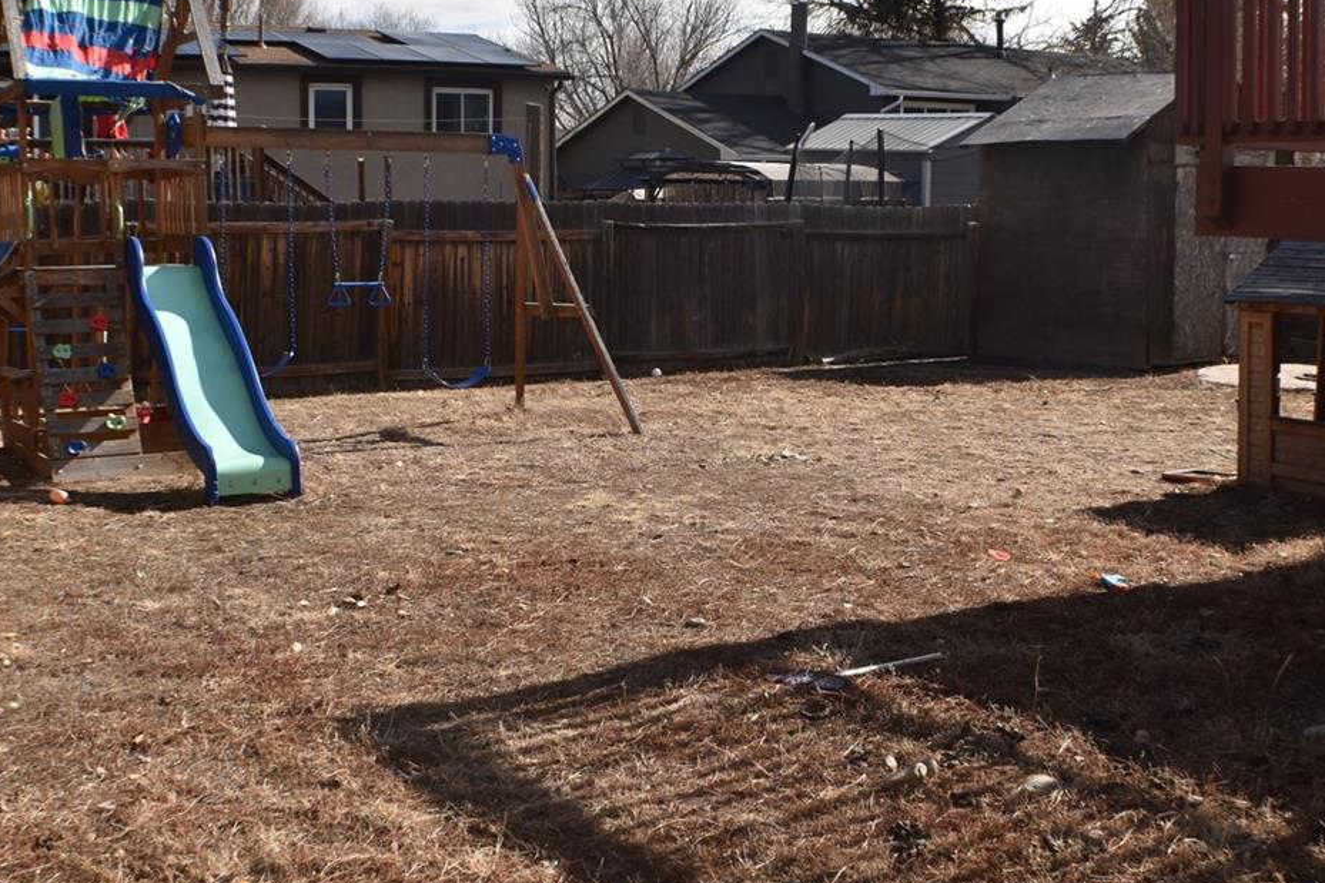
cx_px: 675
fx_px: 2281
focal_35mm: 62
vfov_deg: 21.9
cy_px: 385
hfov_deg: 32.4
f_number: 10
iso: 100
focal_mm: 24
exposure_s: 1/200
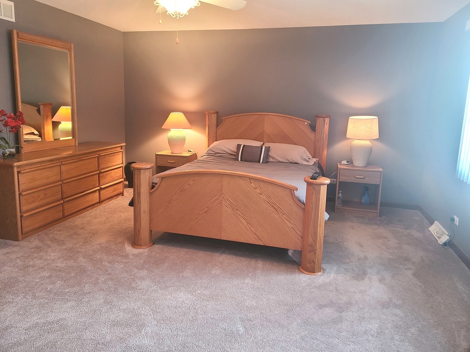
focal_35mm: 26
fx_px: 353
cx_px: 235
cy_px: 176
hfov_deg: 67.3
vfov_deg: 53.1
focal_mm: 5.4
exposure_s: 1/40
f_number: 1.8
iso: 200
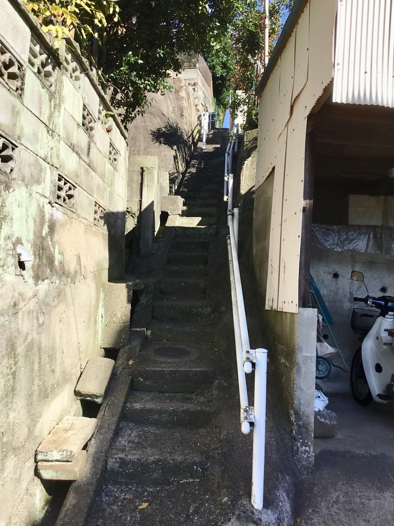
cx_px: 197
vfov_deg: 58.4
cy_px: 263
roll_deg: -1.6
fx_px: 470
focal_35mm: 31
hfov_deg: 45.4
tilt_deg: +4.5
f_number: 2.4
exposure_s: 1/831
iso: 25
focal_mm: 3.3
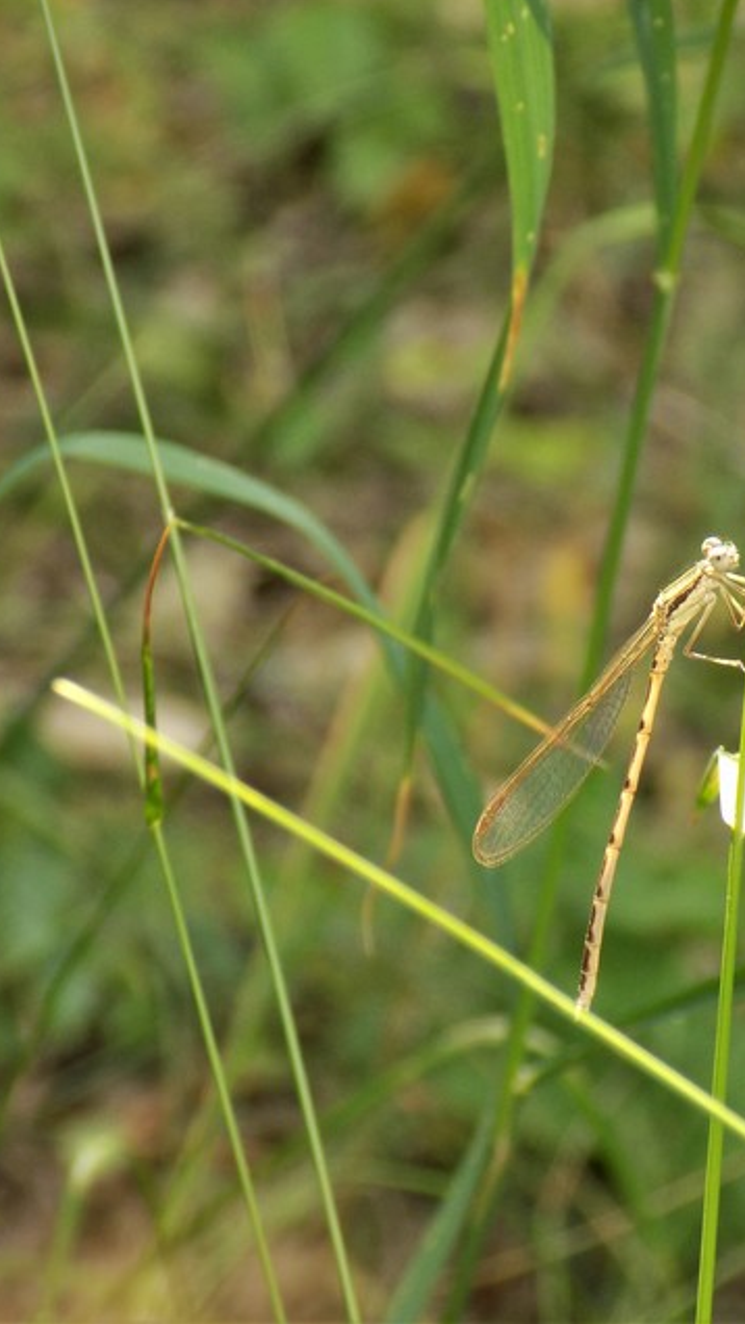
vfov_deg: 9.6
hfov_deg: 5.4
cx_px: 625
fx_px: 7898
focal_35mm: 225
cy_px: 660
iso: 80
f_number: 5.2
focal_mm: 27.3
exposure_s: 1/30
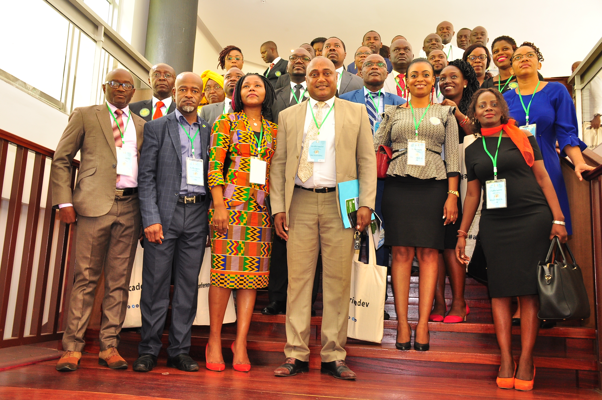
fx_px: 576
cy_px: 200
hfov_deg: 55.2
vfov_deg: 38.3
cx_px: 301
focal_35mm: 34
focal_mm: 23
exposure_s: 1/30
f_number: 4
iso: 400
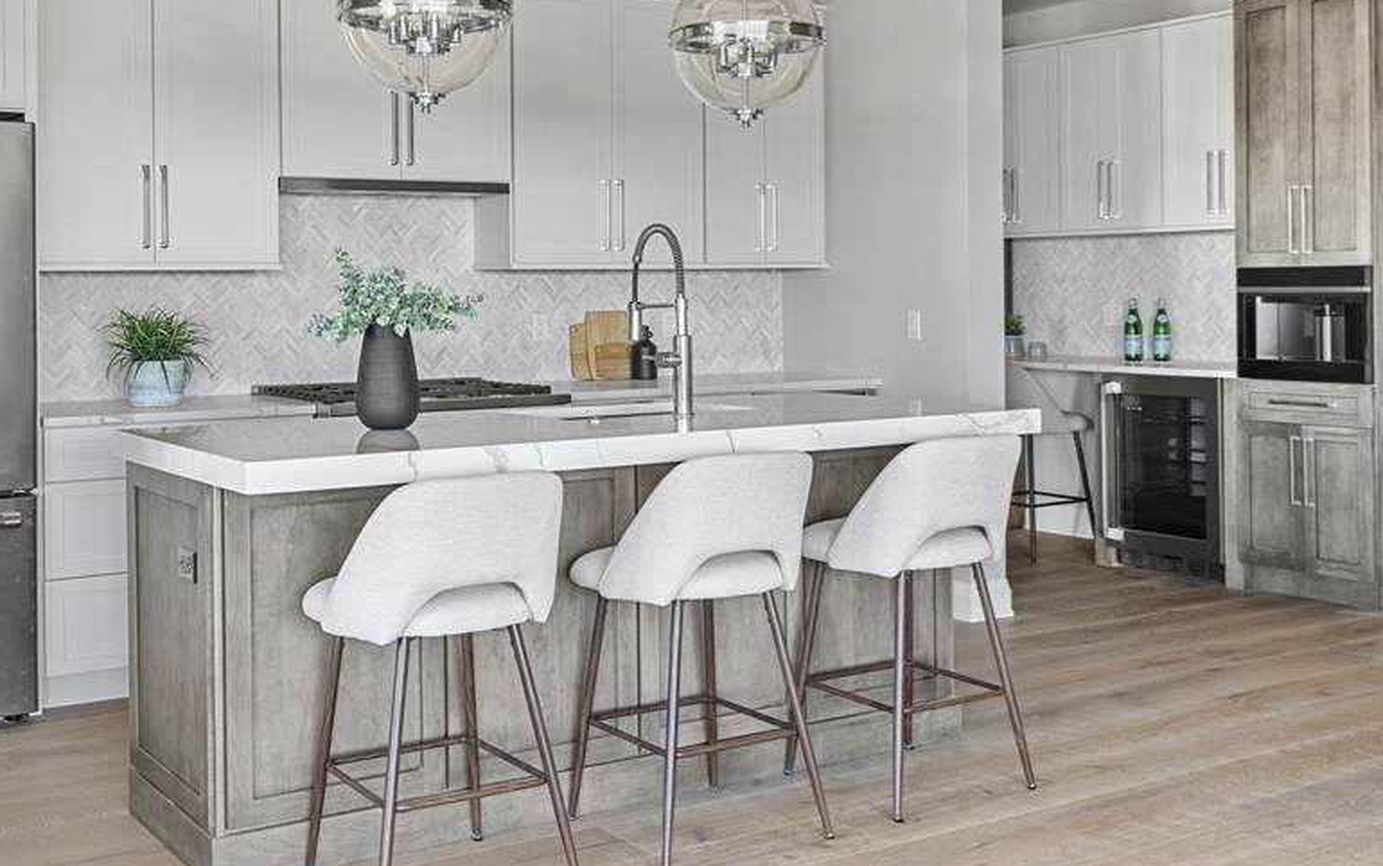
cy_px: 290
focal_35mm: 42
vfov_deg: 30.4
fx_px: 1584
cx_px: 582
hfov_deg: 47.0
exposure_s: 1/4
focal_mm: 31
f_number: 7.1
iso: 320
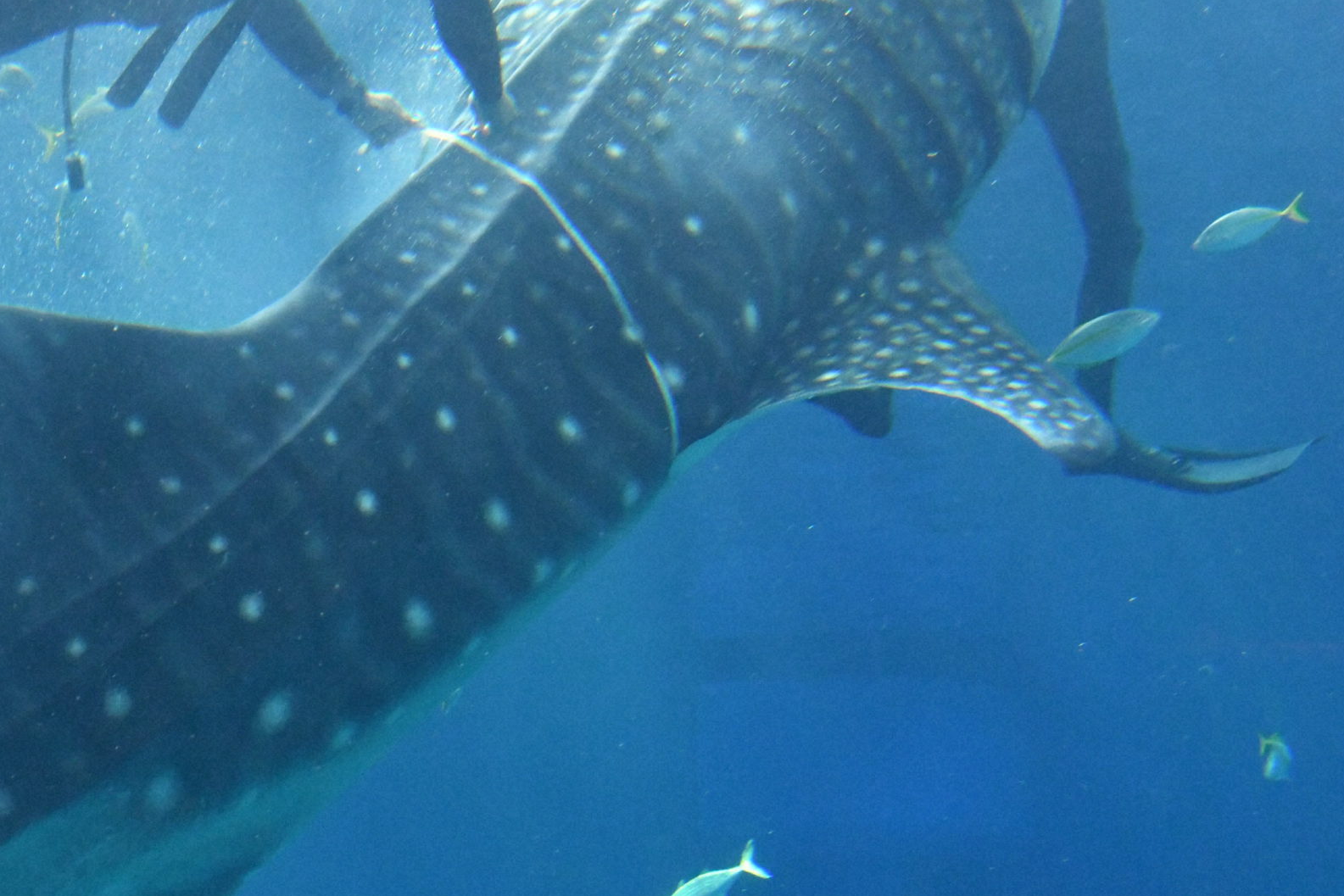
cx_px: 516
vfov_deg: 21.4
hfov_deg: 31.8
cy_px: 214
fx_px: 2352
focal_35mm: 63
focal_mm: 26
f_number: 5
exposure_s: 1/200
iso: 3600
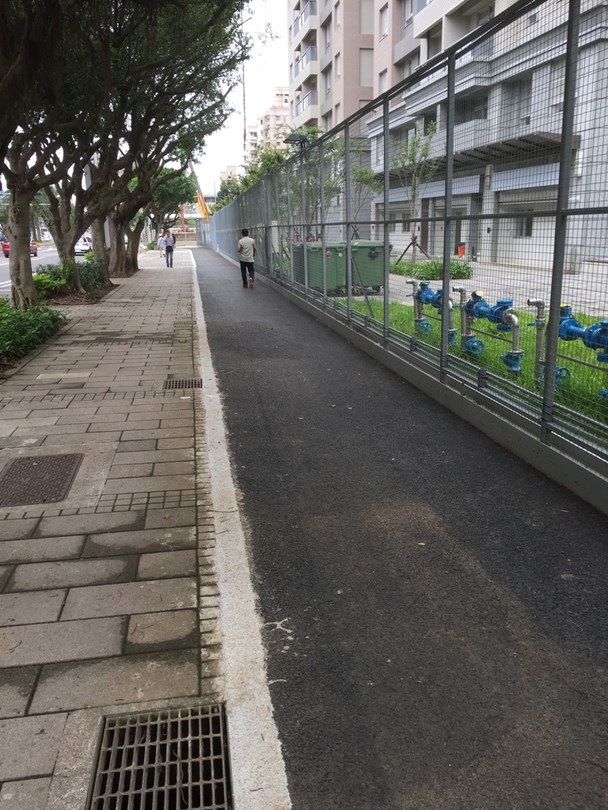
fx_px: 679
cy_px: 405
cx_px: 304
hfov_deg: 48.2
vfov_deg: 61.7
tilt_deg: -13.8
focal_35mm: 29
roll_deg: +0.2
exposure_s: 1/260
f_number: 2.2
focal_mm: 4.15
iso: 32
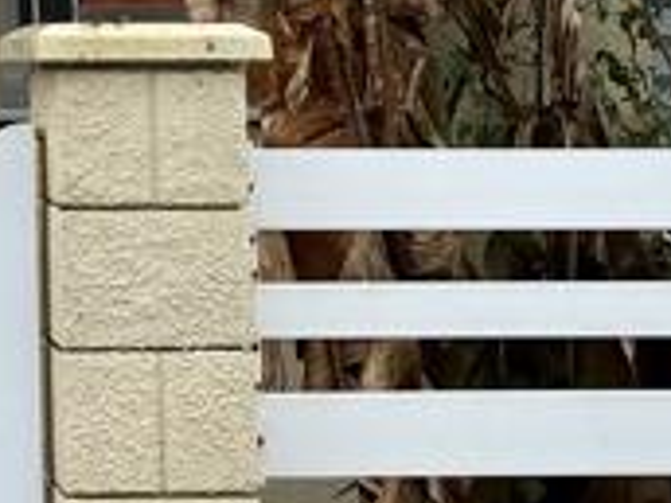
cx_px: -140
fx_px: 2345
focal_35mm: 121
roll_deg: +0.0
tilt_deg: +10.2
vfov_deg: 11.4
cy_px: -378
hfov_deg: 15.7
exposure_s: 1/1389
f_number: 1.6
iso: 50
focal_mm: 5.1
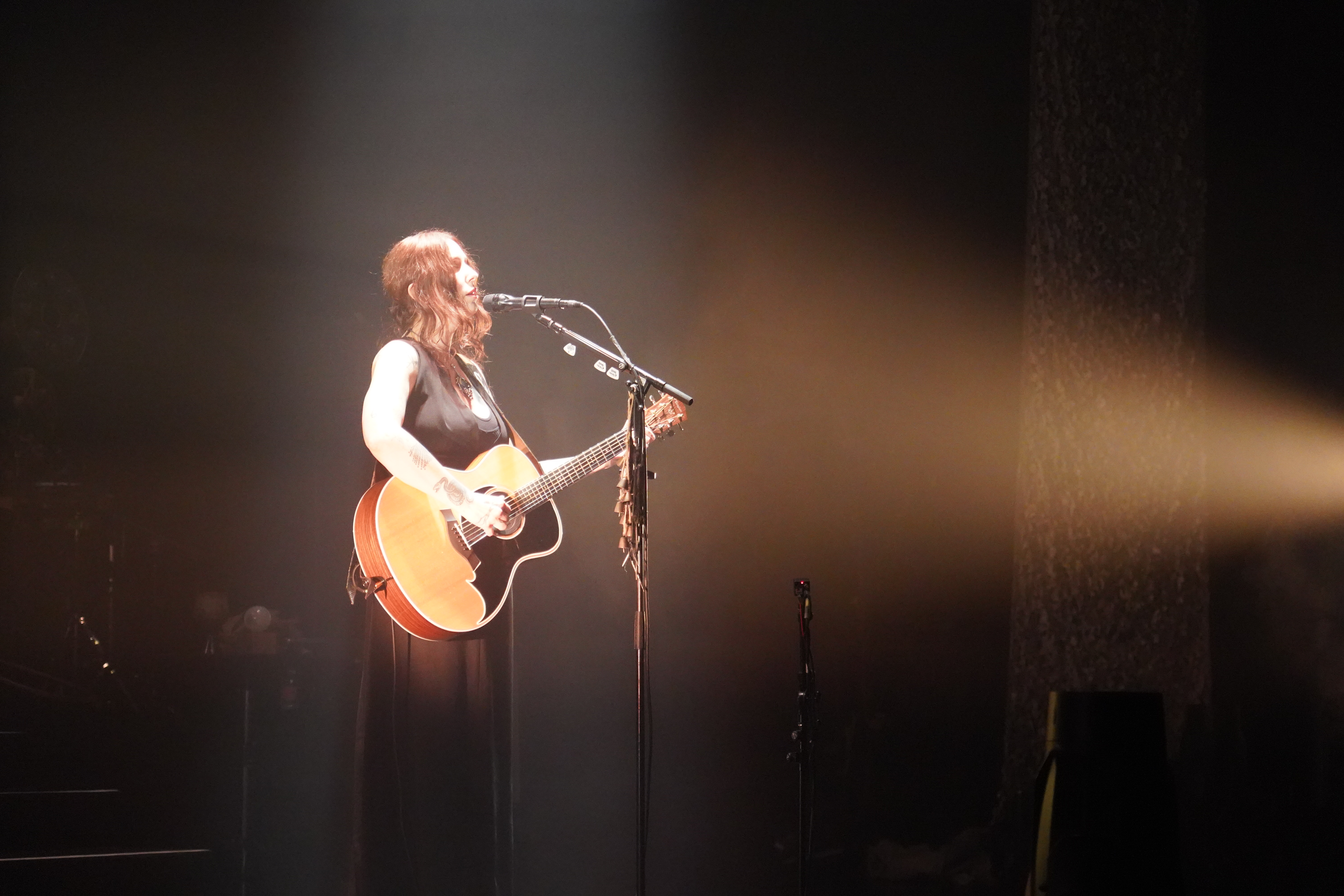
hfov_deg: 19.5
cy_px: 448
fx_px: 3920
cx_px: 672
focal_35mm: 105
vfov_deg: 13.0
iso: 12800
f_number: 4
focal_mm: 105
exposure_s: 1/100
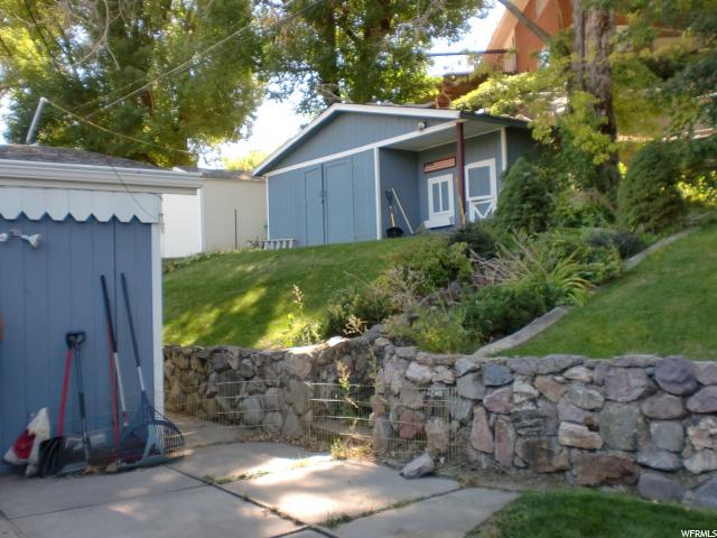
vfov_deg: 40.7
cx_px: 358
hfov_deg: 52.6
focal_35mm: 35
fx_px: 725
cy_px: 269
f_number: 3.1
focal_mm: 6.3
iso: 125
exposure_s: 1/250
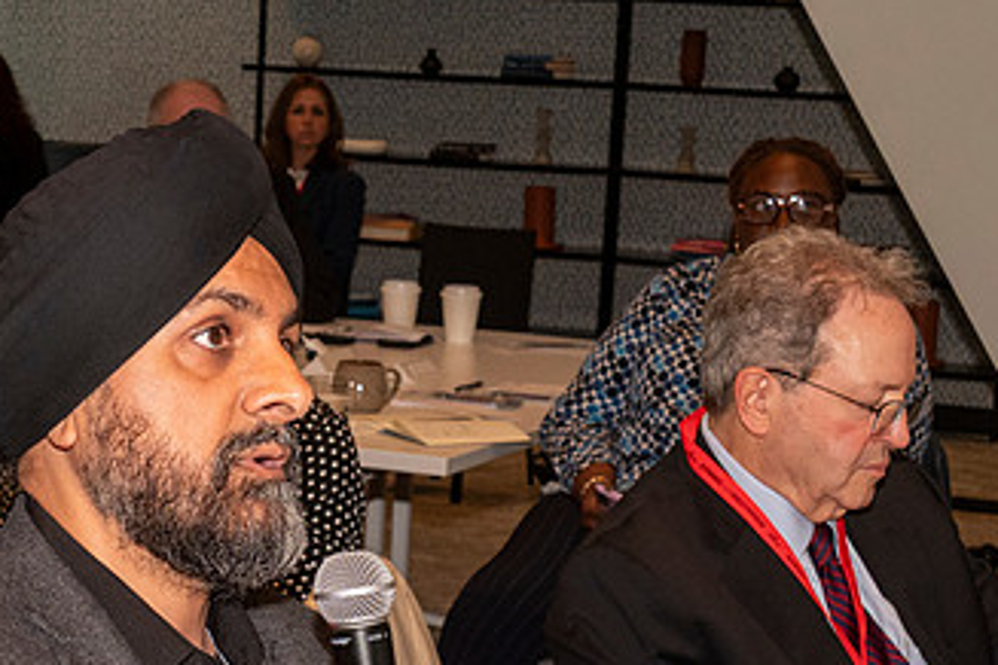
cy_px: 584
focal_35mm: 101
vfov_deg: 13.4
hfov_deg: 20.1
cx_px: 256
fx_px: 2800
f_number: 9
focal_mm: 38
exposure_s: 1/100
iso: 2000
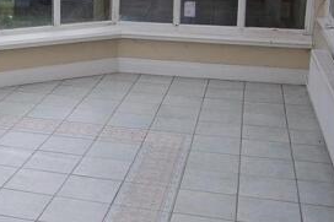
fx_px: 603
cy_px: 28
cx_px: 4
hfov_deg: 29.1
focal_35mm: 65
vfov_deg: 20.5
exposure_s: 1/200
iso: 200
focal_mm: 18
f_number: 7.1
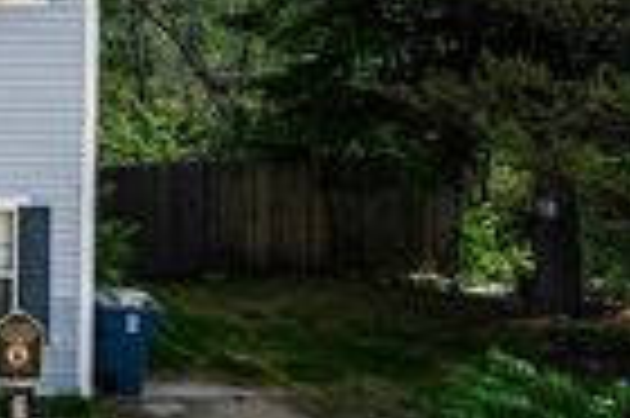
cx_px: -486
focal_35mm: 57
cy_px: -16
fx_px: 996
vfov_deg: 22.6
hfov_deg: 22.2
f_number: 8
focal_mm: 16
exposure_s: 1/1600
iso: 400
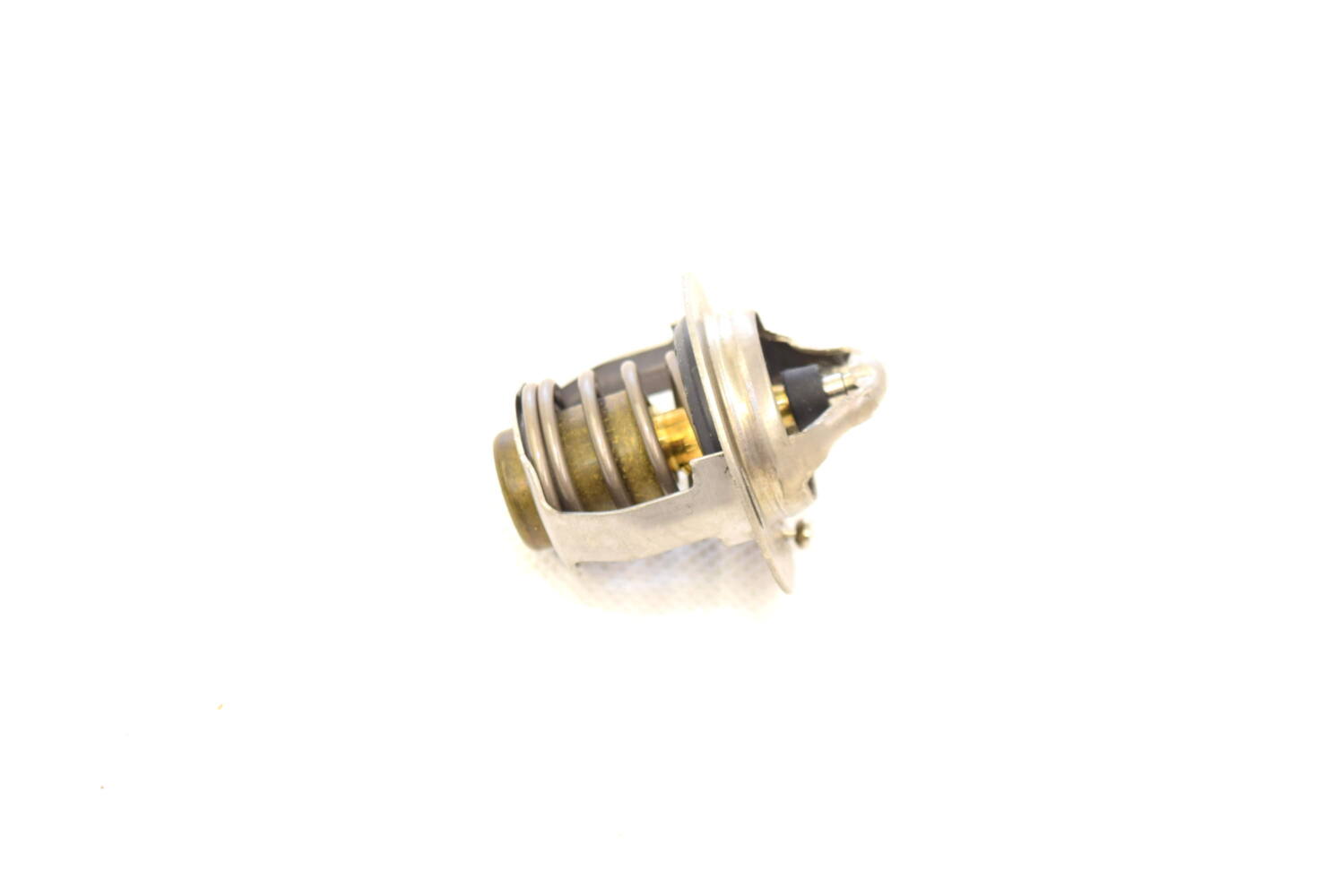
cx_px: 670
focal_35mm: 82
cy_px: 448
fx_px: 3075
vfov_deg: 16.6
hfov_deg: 24.6
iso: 400
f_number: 5.6
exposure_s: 1/100
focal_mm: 55
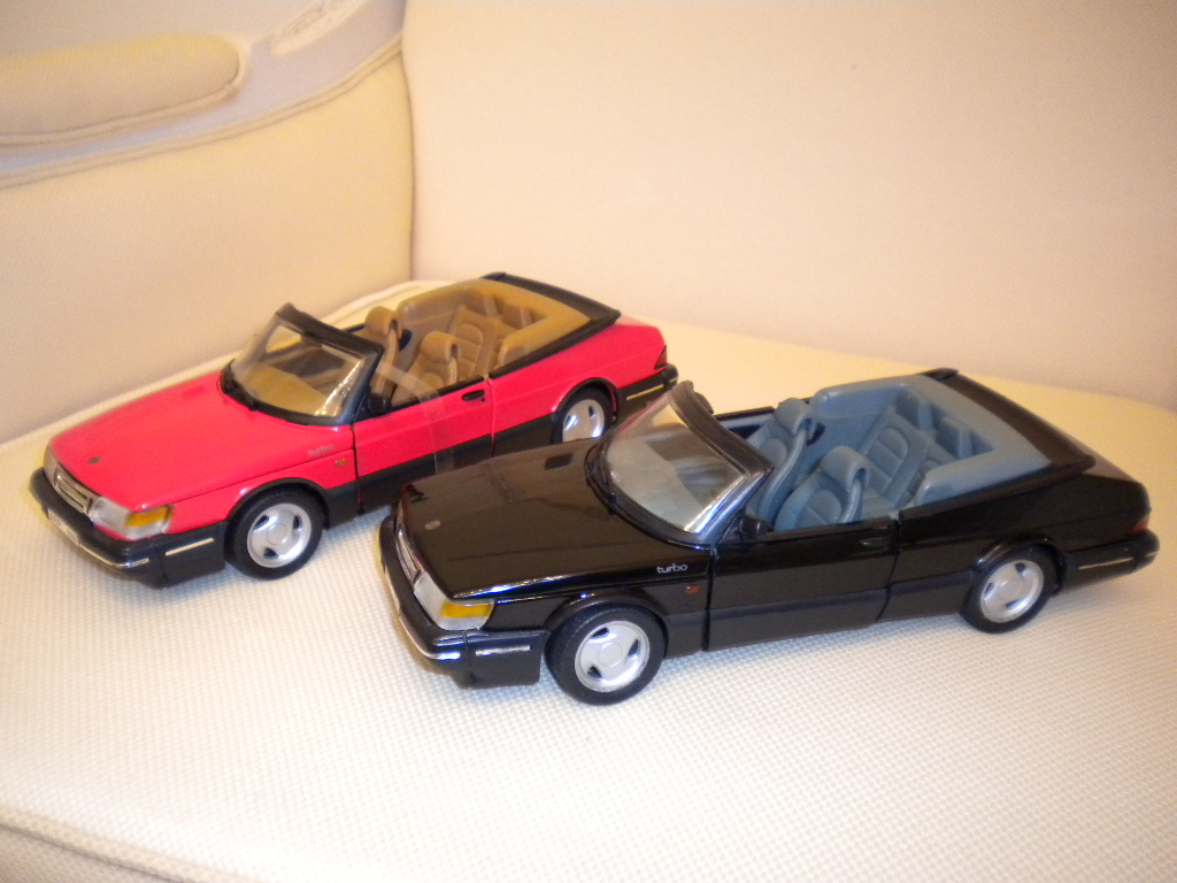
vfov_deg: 40.7
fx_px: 1190
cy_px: 442
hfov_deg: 52.6
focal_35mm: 35
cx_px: 588
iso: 400
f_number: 3.1
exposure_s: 1/30
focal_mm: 6.3
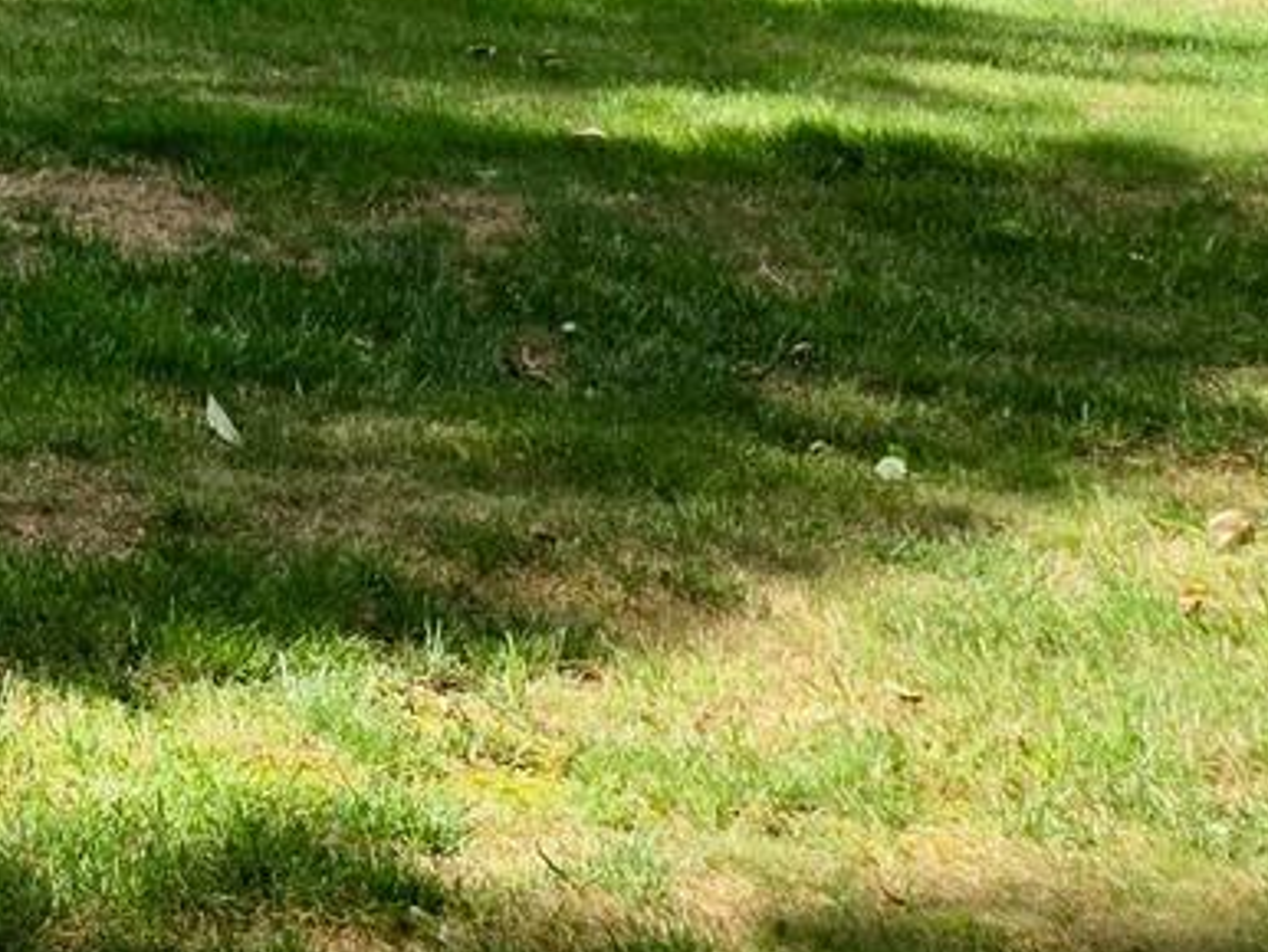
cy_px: -791
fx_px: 4472
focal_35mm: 122
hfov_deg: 14.7
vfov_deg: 11.3
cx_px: -765
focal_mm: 6.25
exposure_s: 1/1472
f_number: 1.7
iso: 80
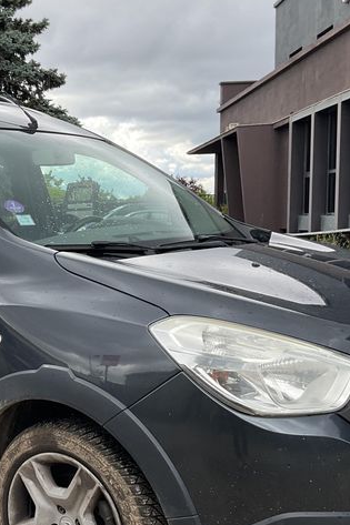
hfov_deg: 25.6
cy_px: 324
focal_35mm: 51
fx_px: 744
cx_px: 32
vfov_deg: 38.7
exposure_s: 1/358
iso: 25
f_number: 1.8
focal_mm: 3
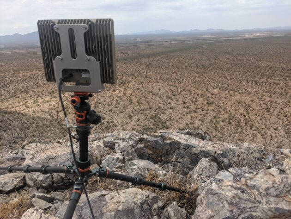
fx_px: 227
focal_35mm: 27
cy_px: 110
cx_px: 146
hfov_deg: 65.3
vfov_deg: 51.4
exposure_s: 1/3356
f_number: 1.73
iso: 74
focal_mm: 4.38
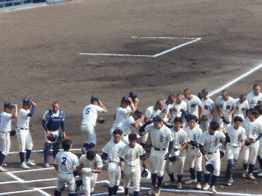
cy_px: 153
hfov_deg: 10.3
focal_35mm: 191
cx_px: 191
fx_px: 1445
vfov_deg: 7.8
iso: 80
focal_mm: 20.1
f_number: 6
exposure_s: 1/250
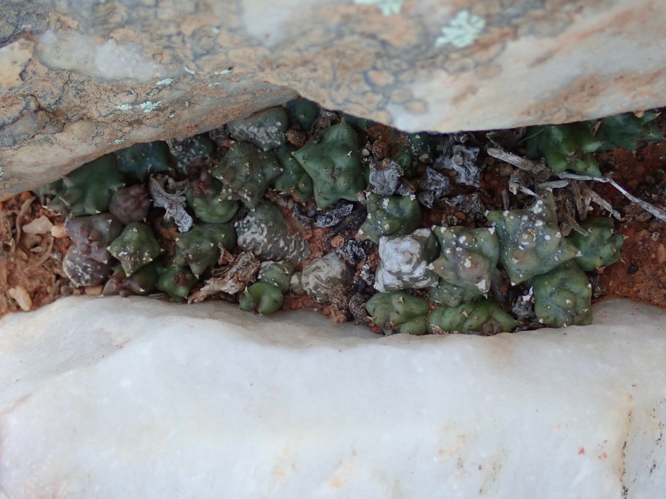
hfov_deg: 31.7
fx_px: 1174
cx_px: 333
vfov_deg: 24.0
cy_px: 250
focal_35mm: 61
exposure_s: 1/250
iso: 320
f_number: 3.6
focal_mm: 11.01
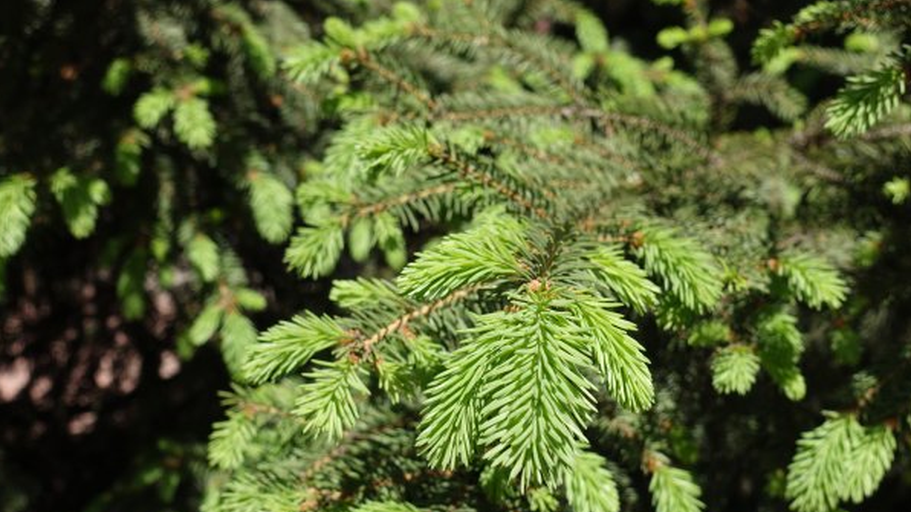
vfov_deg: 27.6
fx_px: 1039
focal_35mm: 43
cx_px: 456
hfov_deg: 47.4
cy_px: 309
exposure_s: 1/640
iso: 125
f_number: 4
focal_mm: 14.5
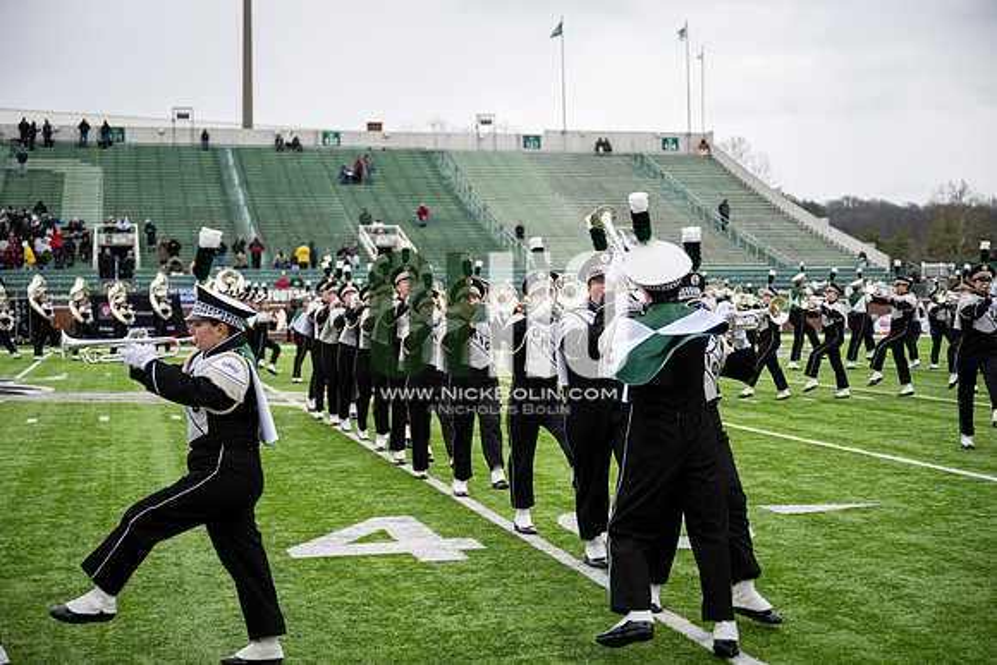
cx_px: 498
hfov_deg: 40.3
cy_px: 332
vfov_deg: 27.5
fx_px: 1357
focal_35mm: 49
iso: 160
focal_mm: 49
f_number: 2.8
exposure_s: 1/500
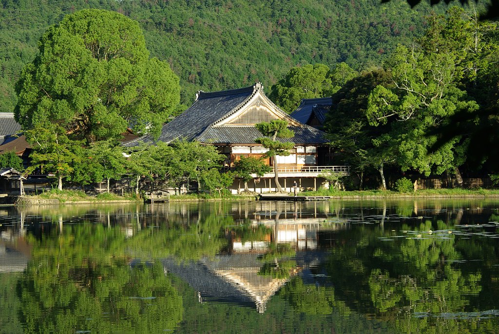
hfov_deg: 20.0
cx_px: 250
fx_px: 1415
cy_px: 167
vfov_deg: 13.5
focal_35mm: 102
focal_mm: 68
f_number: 8
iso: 100
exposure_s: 1/125
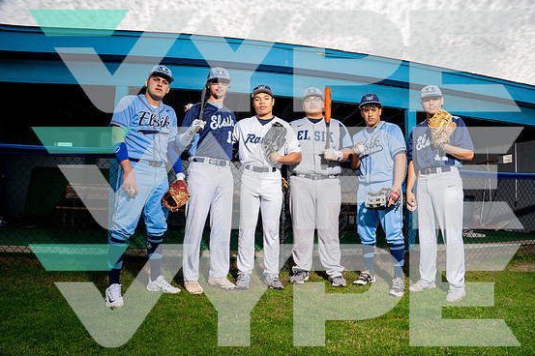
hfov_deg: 81.2
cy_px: 178
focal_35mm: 21
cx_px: 278
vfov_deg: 59.4
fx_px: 312
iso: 160
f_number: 8
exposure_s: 1/250
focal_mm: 20
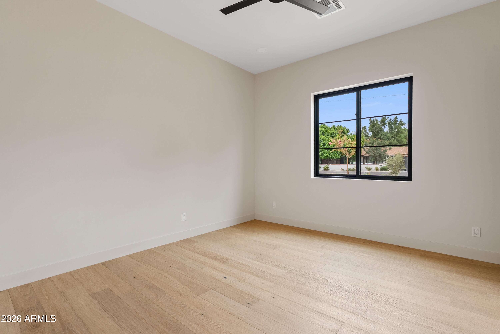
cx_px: 250
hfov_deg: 96.7
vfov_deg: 73.8
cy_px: 167
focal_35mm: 16
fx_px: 222
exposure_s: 1/2
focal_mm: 16
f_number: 8
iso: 100
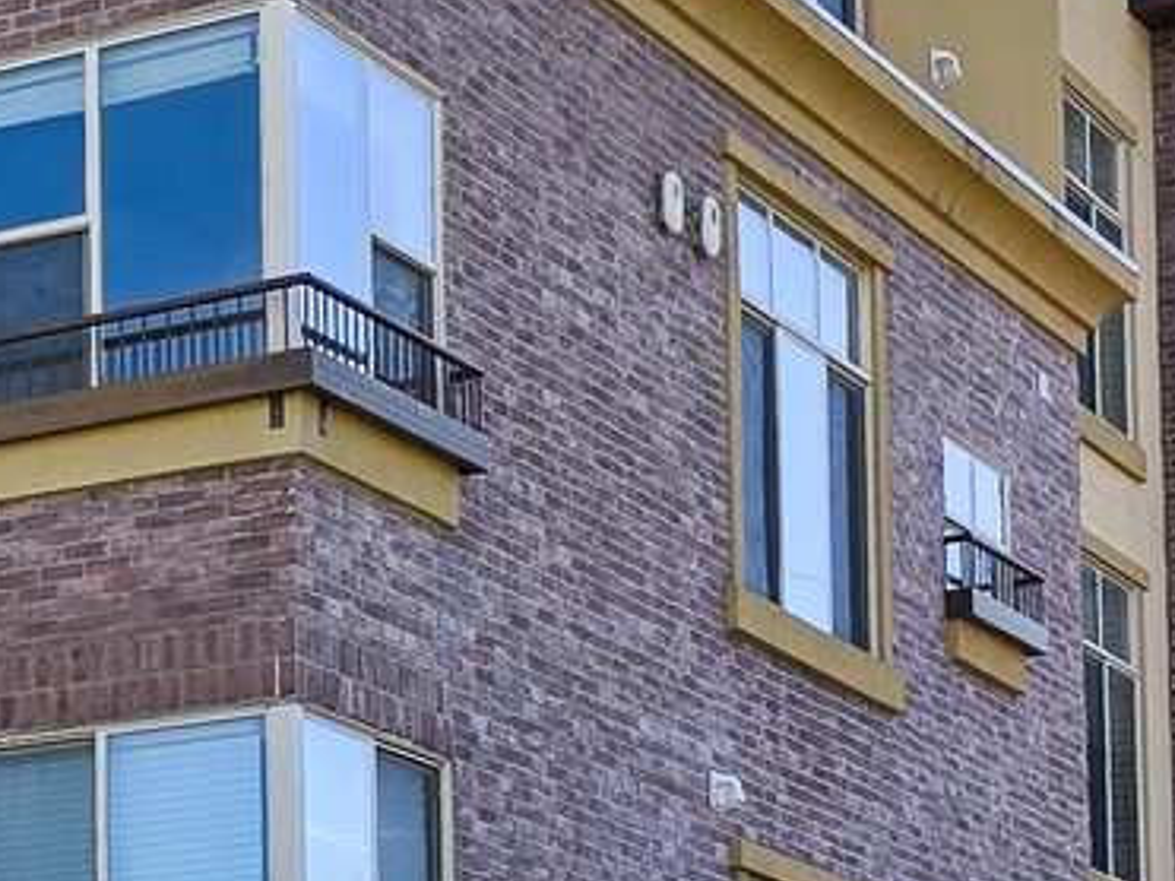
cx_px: -1134
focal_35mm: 127
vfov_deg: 11.7
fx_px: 4309
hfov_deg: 13.4
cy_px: 466
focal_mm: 6.3
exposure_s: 1/480
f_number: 1.7
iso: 12
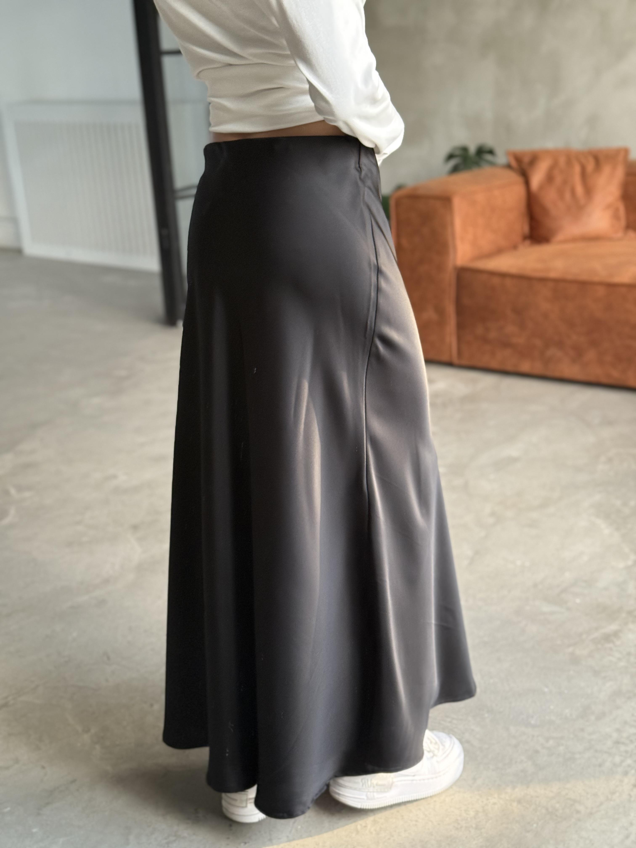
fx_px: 1176
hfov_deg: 30.3
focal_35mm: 48
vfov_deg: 39.7
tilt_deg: -40.2
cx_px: 318
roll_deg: +1.8
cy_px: 424
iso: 250
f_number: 1.78
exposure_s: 1/46
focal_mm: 6.76
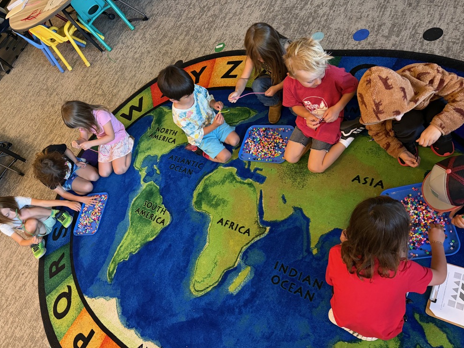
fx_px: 335
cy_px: 172
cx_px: 232
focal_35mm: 25
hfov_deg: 69.4
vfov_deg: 54.9
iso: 500
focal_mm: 6.76
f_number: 1.78
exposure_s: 1/60
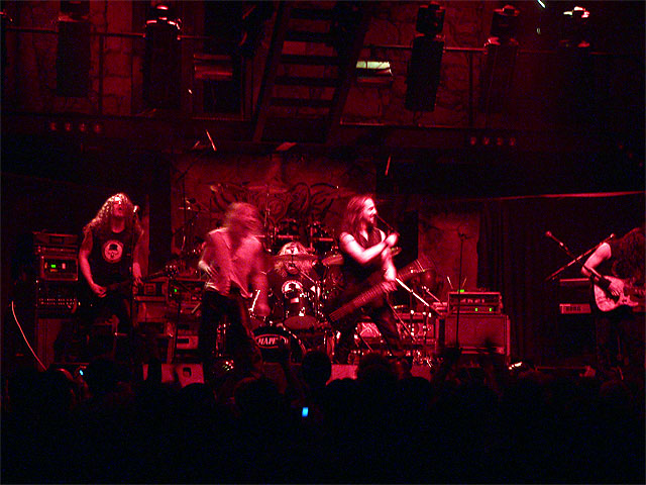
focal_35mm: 84
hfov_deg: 23.3
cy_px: 242
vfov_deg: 17.6
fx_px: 1568
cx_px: 323
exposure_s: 1/13
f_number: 2.8
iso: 200
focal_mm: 14.1
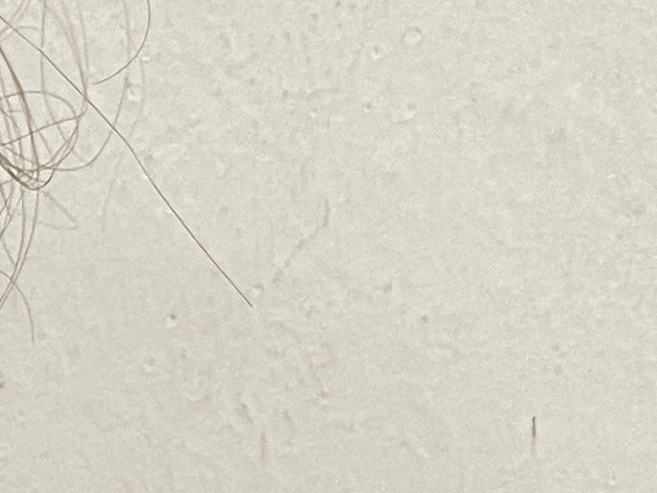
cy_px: 1096
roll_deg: -1.1
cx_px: -554
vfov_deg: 8.6
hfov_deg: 11.4
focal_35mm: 160
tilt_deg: -15.4
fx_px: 3038
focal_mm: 5.1
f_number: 1.6
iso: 125
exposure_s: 1/50
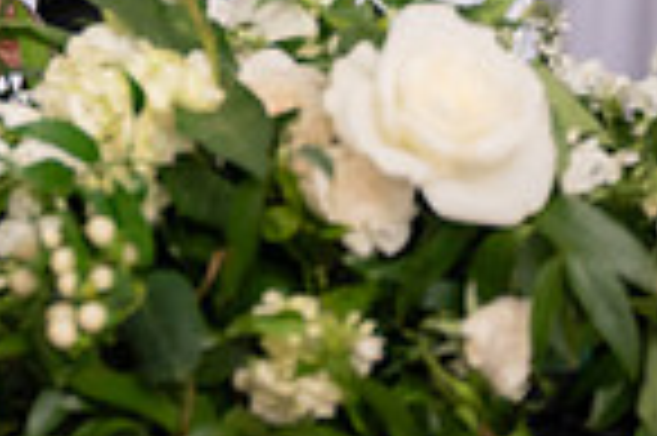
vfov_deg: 7.0
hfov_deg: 10.4
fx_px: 3482
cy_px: -283
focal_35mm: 191
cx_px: -306
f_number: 2.8
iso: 2000
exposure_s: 1/250
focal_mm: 48
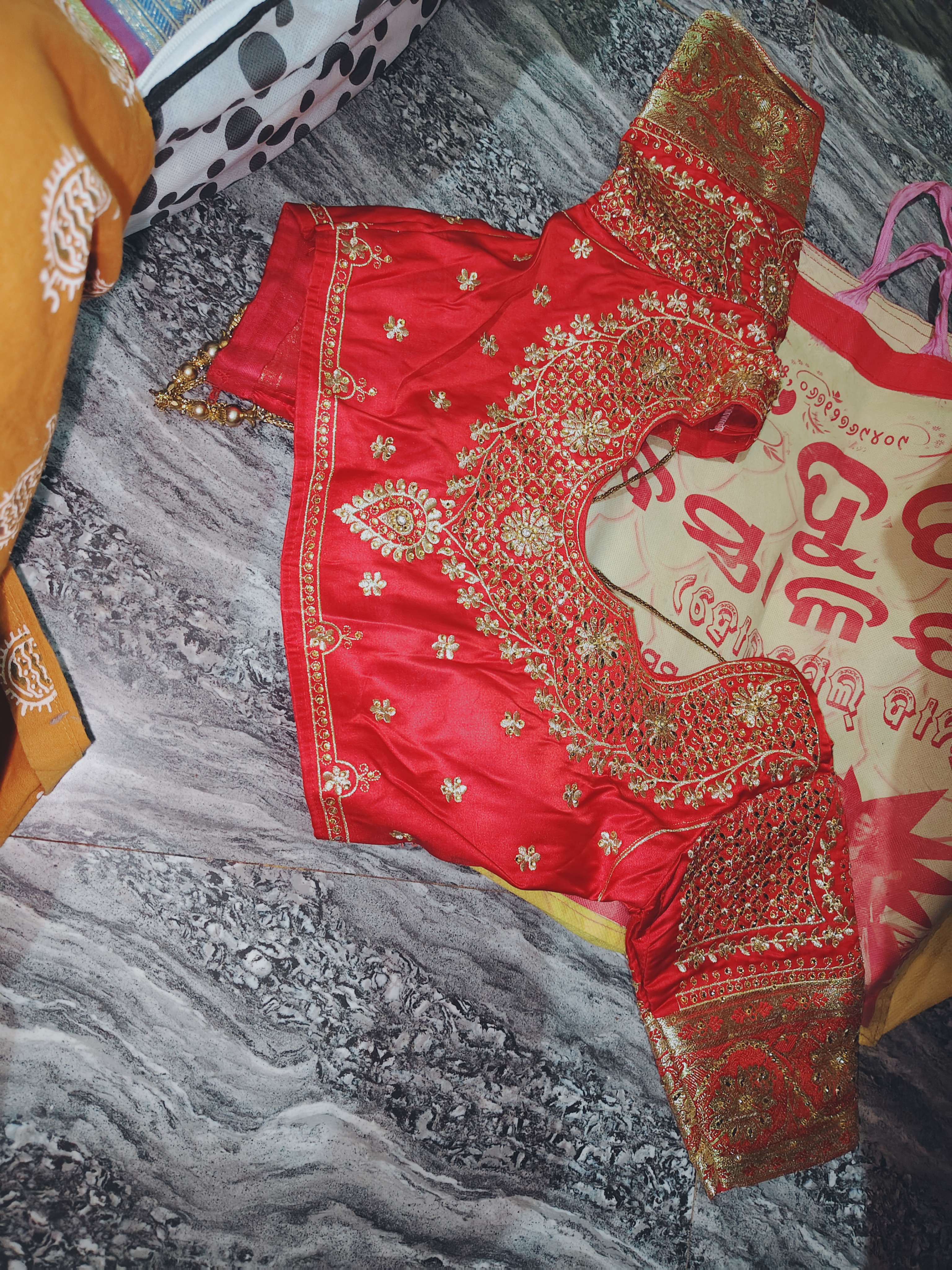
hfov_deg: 58.9
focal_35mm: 23
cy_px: 635
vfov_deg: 73.9
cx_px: 476
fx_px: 843
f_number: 1.88
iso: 775
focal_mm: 5.56
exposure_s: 1/50
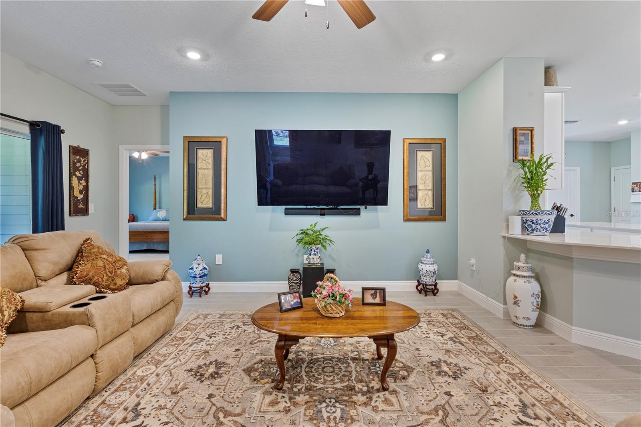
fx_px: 294
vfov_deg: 72.0
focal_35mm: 16
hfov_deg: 95.0
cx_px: 320
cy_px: 214
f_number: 9
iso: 400
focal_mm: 16.5
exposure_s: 1/1.25
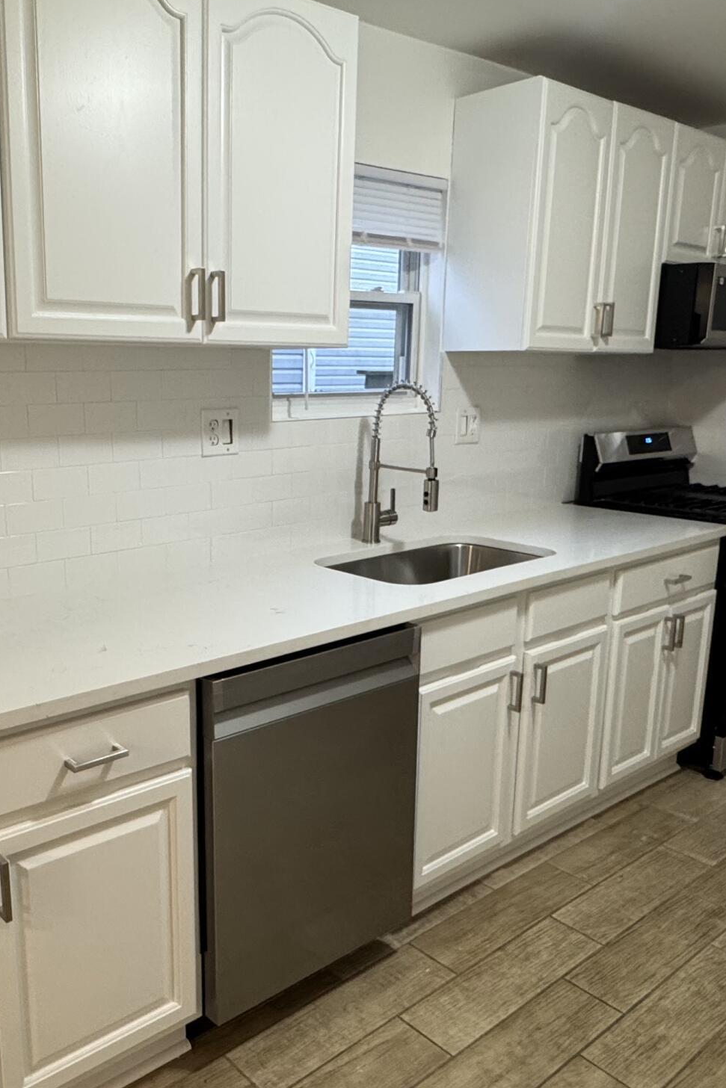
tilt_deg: -11.4
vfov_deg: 61.9
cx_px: 231
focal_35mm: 30
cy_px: 566
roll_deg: -0.4
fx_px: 907
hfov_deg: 42.9
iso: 250
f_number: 2.2
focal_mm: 2.22
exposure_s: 1/60
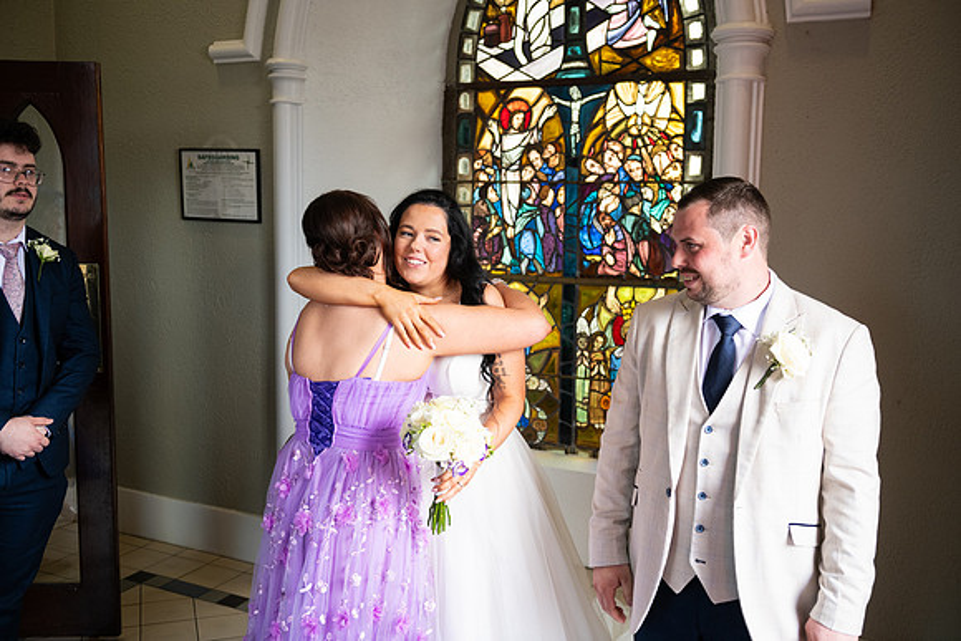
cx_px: 480
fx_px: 934
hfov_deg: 54.4
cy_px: 320
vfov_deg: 37.9
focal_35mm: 35
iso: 640
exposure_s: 1/160
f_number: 3.5
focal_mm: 35
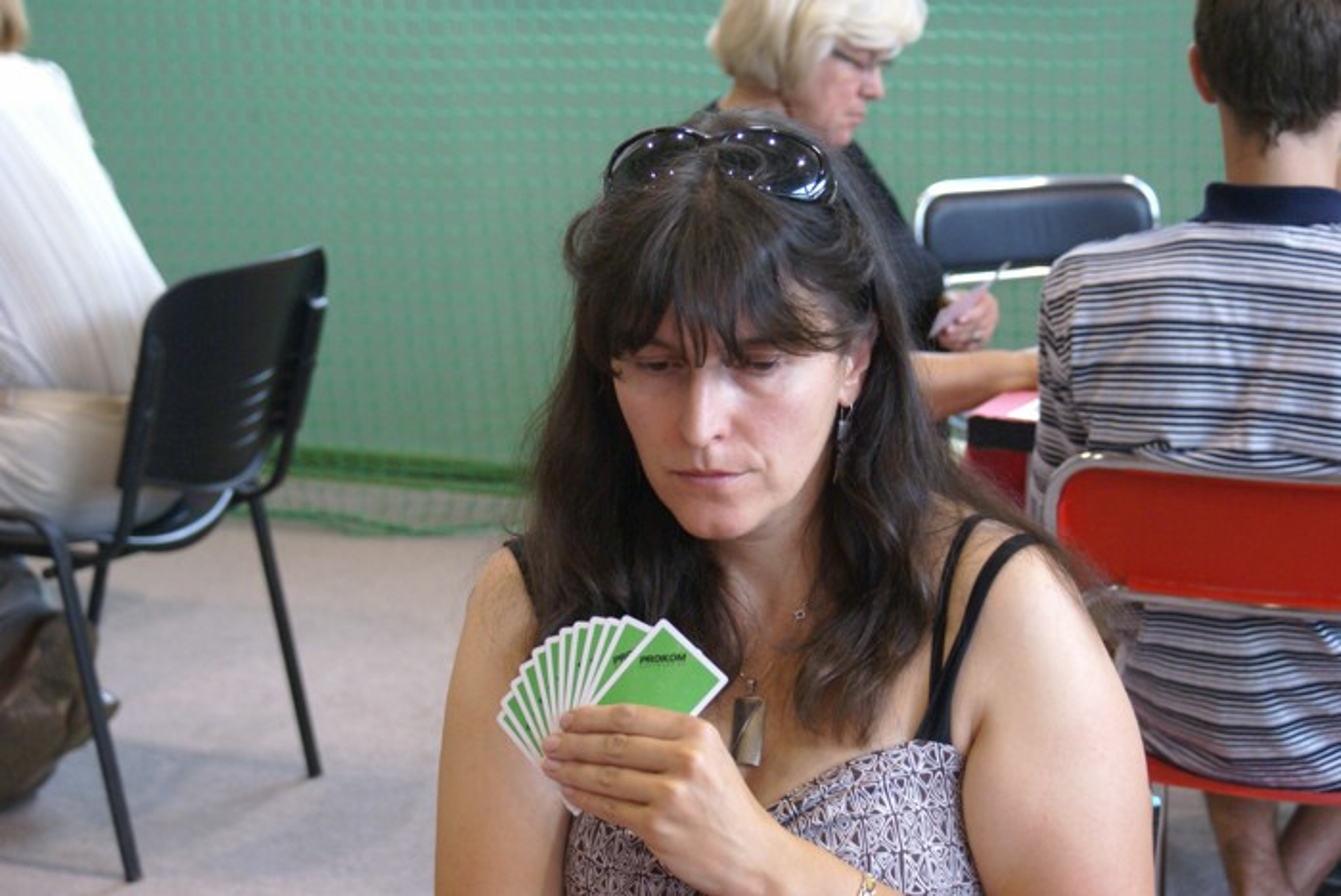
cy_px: 448
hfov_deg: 22.6
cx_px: 670
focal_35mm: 90
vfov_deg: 15.2
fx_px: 3355
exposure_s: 1/30
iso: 800
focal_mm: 60
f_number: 5.6
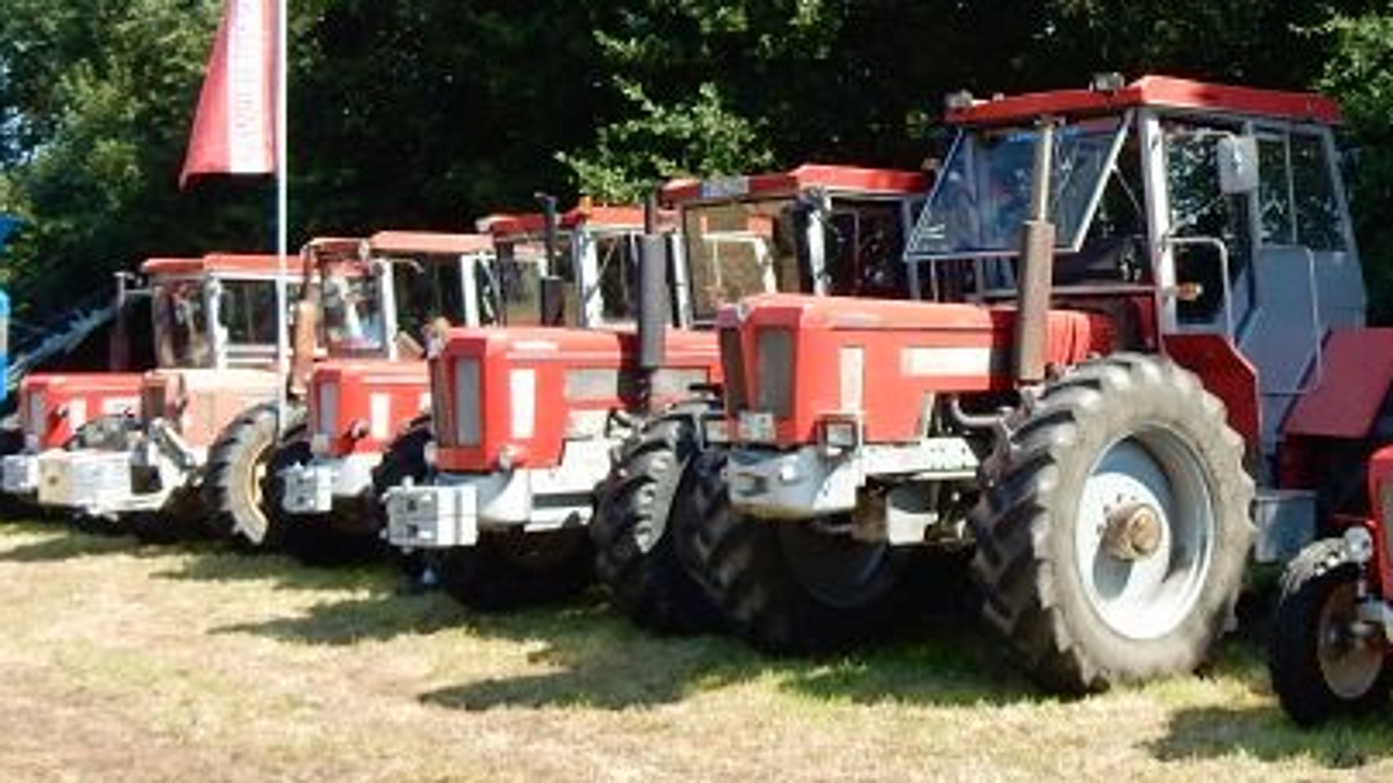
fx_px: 1994
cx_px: 921
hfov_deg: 38.1
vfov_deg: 22.0
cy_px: 183
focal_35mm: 54
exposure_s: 1/400
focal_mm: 4.5
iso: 125
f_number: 3.7
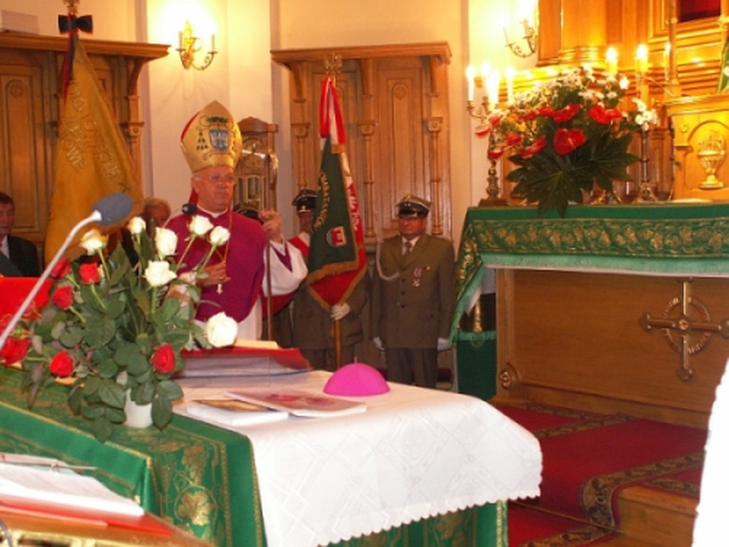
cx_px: 364
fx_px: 1053
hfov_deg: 38.2
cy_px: 274
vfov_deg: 29.1
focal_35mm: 50
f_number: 3.2
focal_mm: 8.39
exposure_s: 1/40
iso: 160
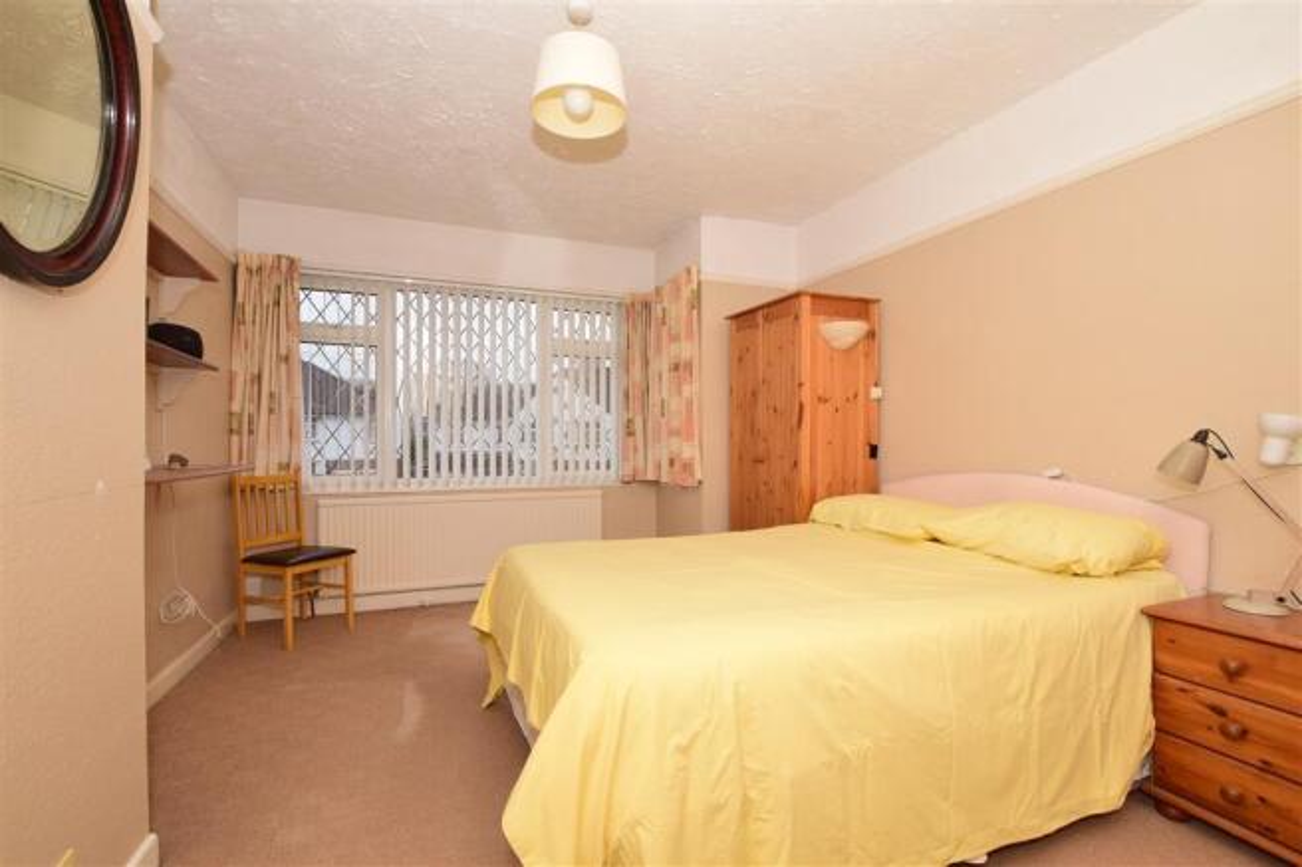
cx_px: 651
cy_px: 434
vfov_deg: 77.3
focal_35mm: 15
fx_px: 542
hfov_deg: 100.4
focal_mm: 10
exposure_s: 1/60
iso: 400
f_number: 7.1
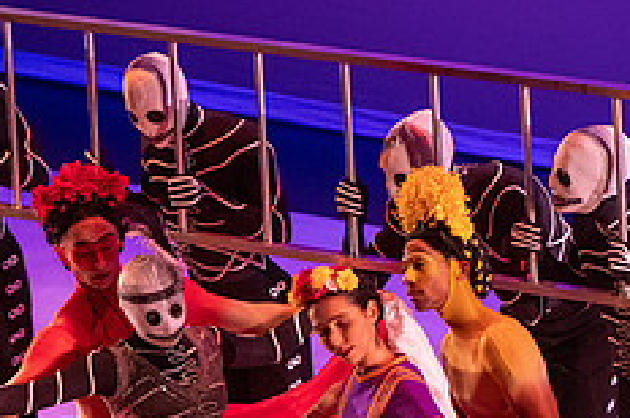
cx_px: 288
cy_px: 453
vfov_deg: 3.2
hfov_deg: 4.9
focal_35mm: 425
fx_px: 7427
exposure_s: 1/500
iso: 6400
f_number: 2.8
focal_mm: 170
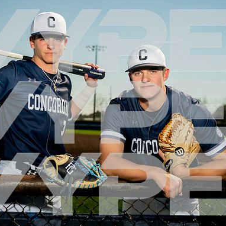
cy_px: 113
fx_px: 458
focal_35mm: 62
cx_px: 89
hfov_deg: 27.7
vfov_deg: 27.7
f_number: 4.5
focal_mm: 48
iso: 100
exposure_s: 1/250
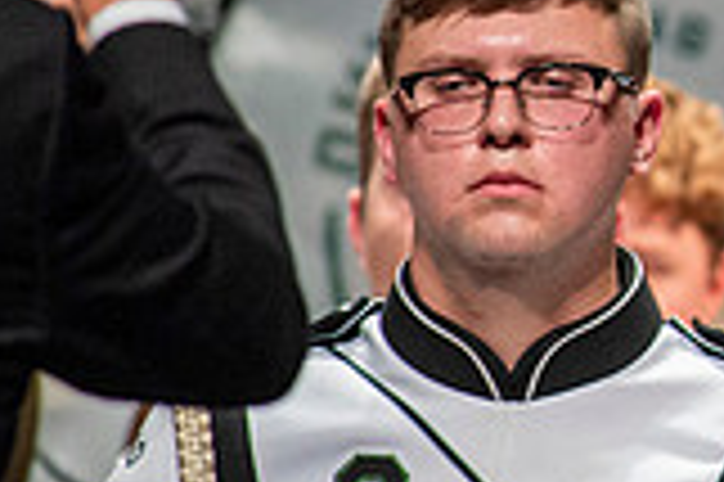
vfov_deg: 0.6
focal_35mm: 2159
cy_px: 149
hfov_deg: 1.0
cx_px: 1246
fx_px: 43375
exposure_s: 1/400
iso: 5000
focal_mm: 600
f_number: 5.6
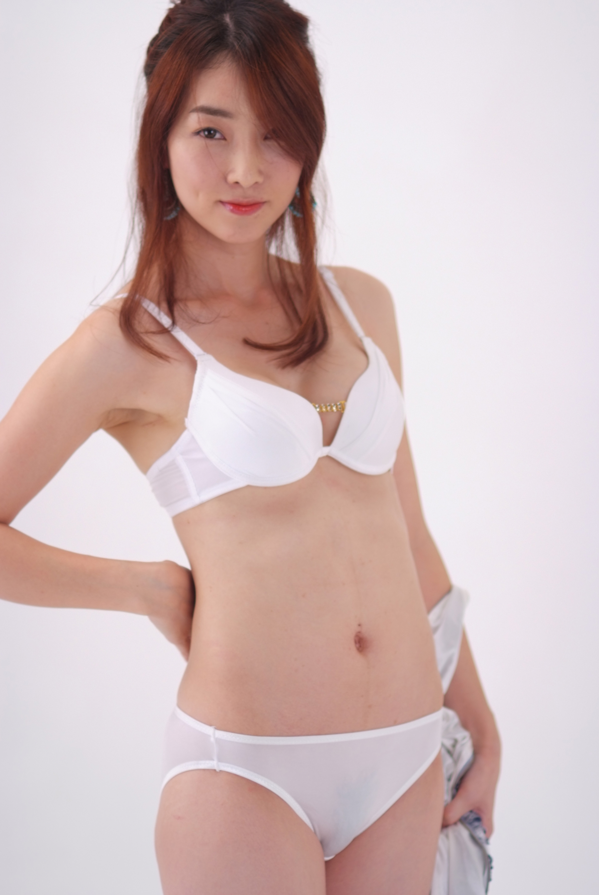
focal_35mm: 128
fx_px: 3186
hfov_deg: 10.7
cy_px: 448
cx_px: 300
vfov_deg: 16.0
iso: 100
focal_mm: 85
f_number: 1.8
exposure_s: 1/250
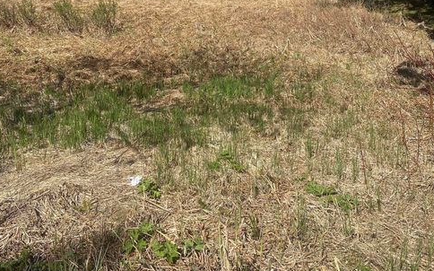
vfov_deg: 31.7
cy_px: 20
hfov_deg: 51.6
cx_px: 213
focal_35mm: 38
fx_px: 449
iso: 32
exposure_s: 1/2755
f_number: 1.8
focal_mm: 4.25
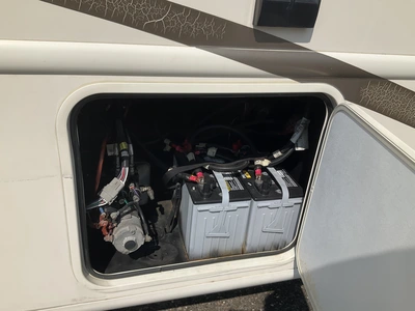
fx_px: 348
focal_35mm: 29
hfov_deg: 61.7
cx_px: 208
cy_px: 156
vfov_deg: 48.2
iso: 25
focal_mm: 3
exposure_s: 1/4065
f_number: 1.8
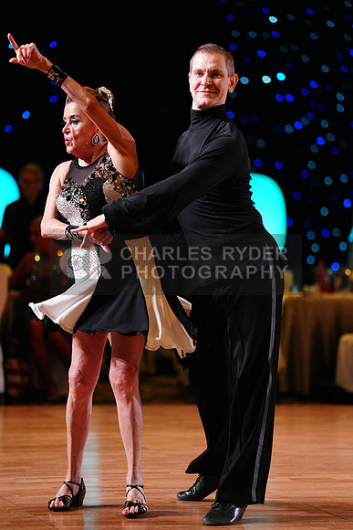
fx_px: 2028
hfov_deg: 9.9
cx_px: 176
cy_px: 265
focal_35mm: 138
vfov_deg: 14.9
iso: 1600
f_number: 2.8
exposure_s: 1/400
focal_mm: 138
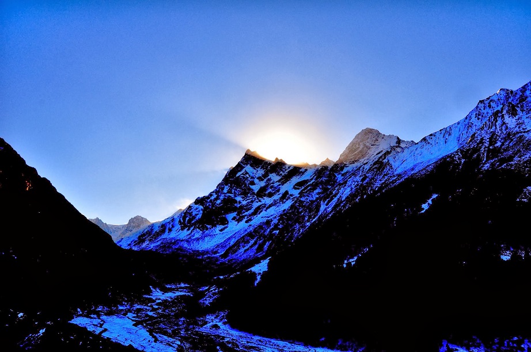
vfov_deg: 47.8
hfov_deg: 67.5
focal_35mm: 27
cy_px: 176
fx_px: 398
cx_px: 266
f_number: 10
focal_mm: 18
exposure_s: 1/400
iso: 320
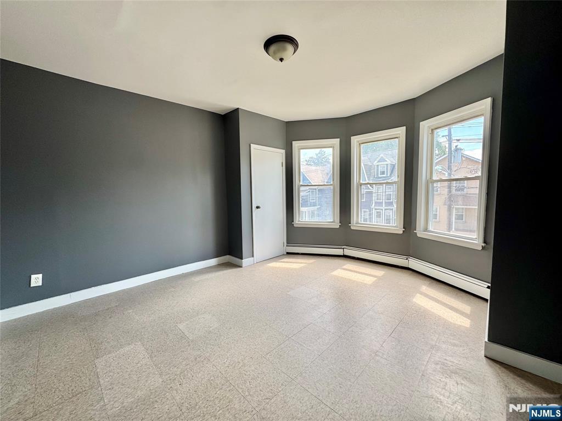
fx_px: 227
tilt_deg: -5.2
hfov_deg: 102.1
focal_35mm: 14
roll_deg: +0.7
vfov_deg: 85.7
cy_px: 210
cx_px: 281
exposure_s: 1/170
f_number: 2.2
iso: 40
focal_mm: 2.22
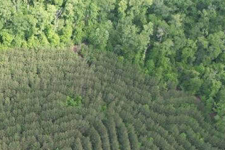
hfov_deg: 24.8
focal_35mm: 77
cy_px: 129
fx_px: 481
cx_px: -12
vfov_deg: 17.5
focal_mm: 8.4
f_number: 2.8
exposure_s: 1/500
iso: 100
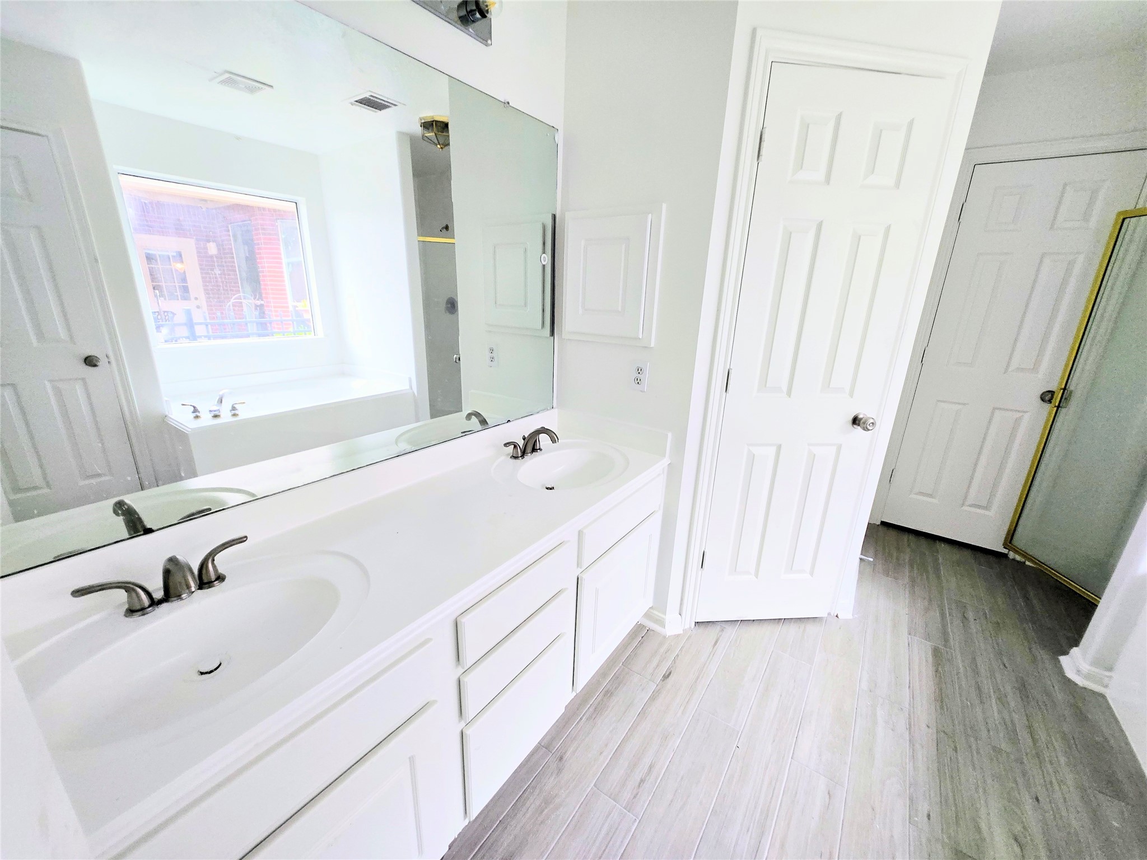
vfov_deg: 89.9
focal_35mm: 13
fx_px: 431
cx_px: 574
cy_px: 430
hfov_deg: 106.2
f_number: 2.2
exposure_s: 1/60
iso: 100
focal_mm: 1.7
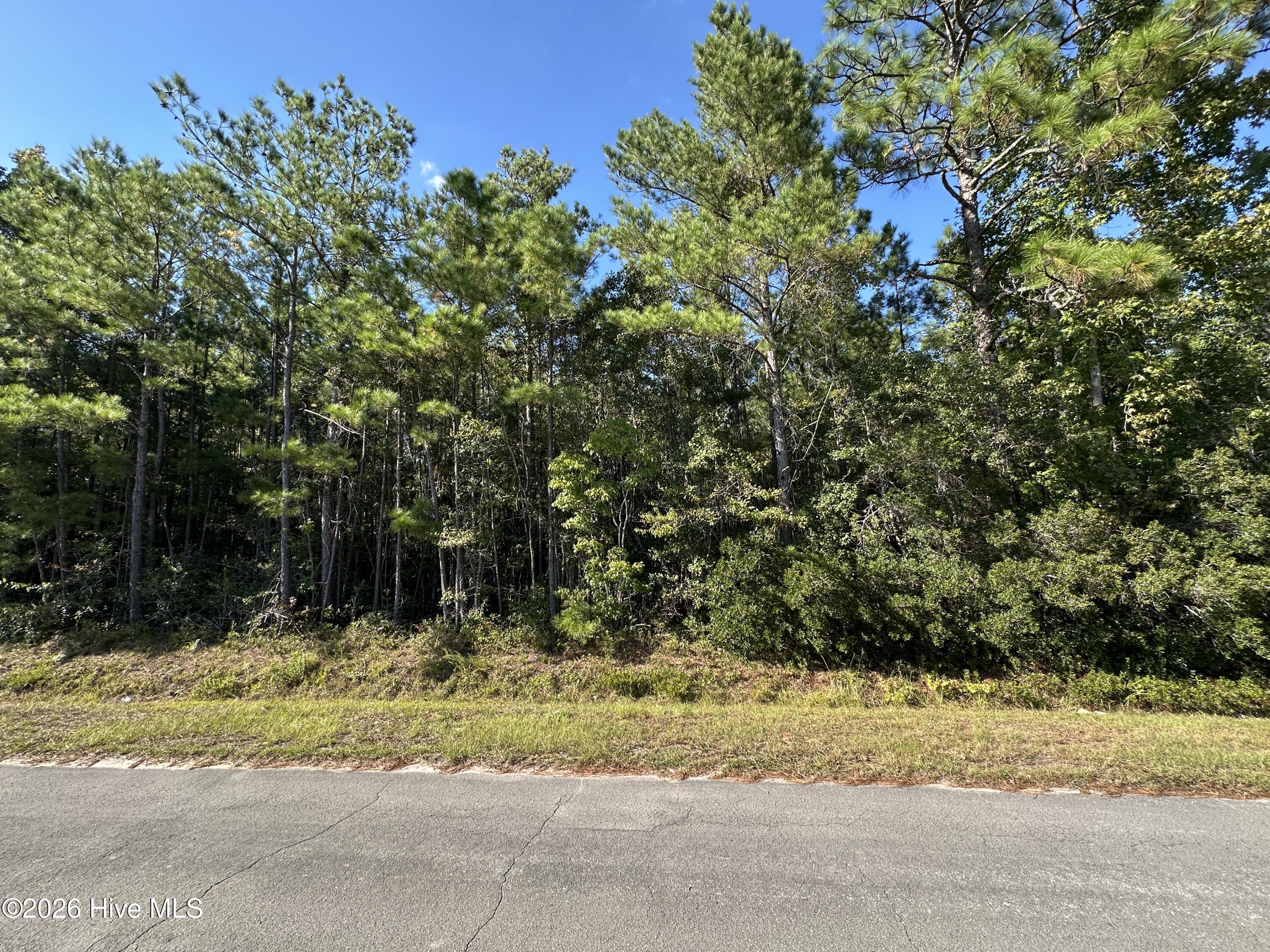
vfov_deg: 85.7
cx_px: 635
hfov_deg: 102.1
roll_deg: +1.9
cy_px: 476
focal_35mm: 14
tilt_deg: +7.3
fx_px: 514
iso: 50
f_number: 2.2
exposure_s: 1/295
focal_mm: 2.22
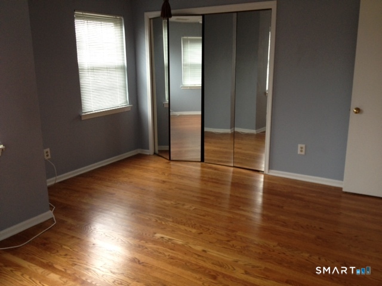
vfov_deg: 40.7
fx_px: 386
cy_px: 143
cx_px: 191
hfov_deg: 52.6
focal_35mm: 35
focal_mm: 4.28
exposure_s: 1/20
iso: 100
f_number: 2.4
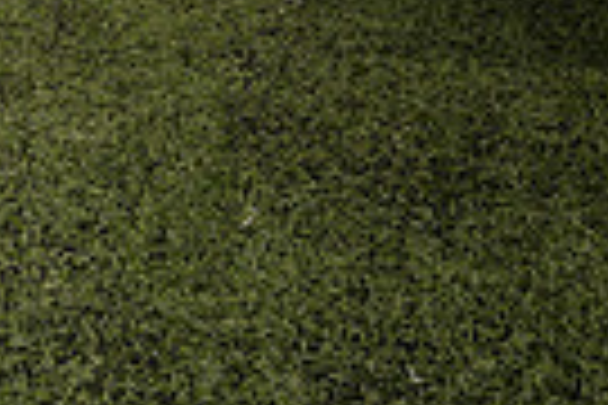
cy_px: -562
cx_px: 104
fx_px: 1858
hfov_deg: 18.4
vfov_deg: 10.7
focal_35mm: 110
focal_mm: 33
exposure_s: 1/250
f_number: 11
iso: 100
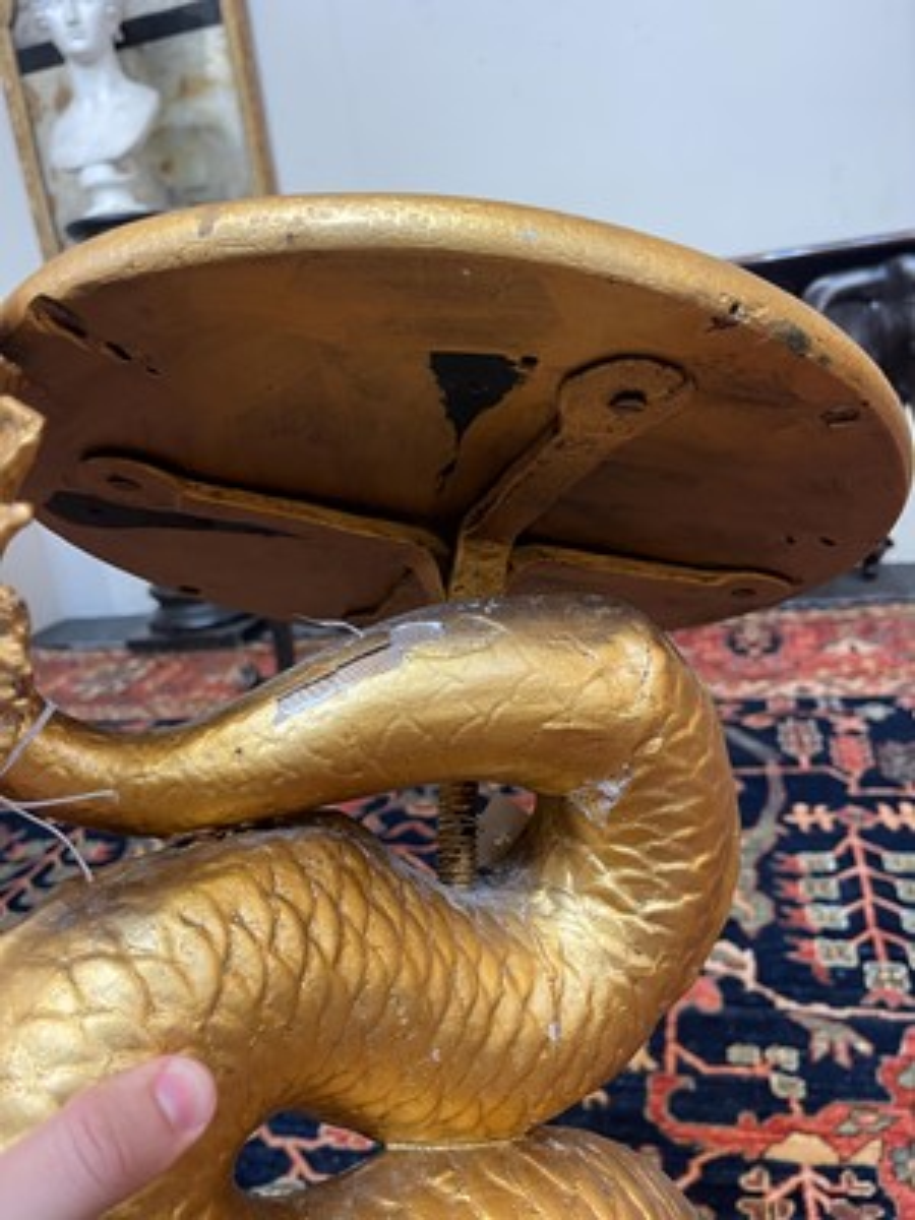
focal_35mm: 25
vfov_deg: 69.4
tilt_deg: -16.4
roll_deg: +8.8
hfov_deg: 54.9
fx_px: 881
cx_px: 458
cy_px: 610
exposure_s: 1/50
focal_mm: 5.1
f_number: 1.6
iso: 160
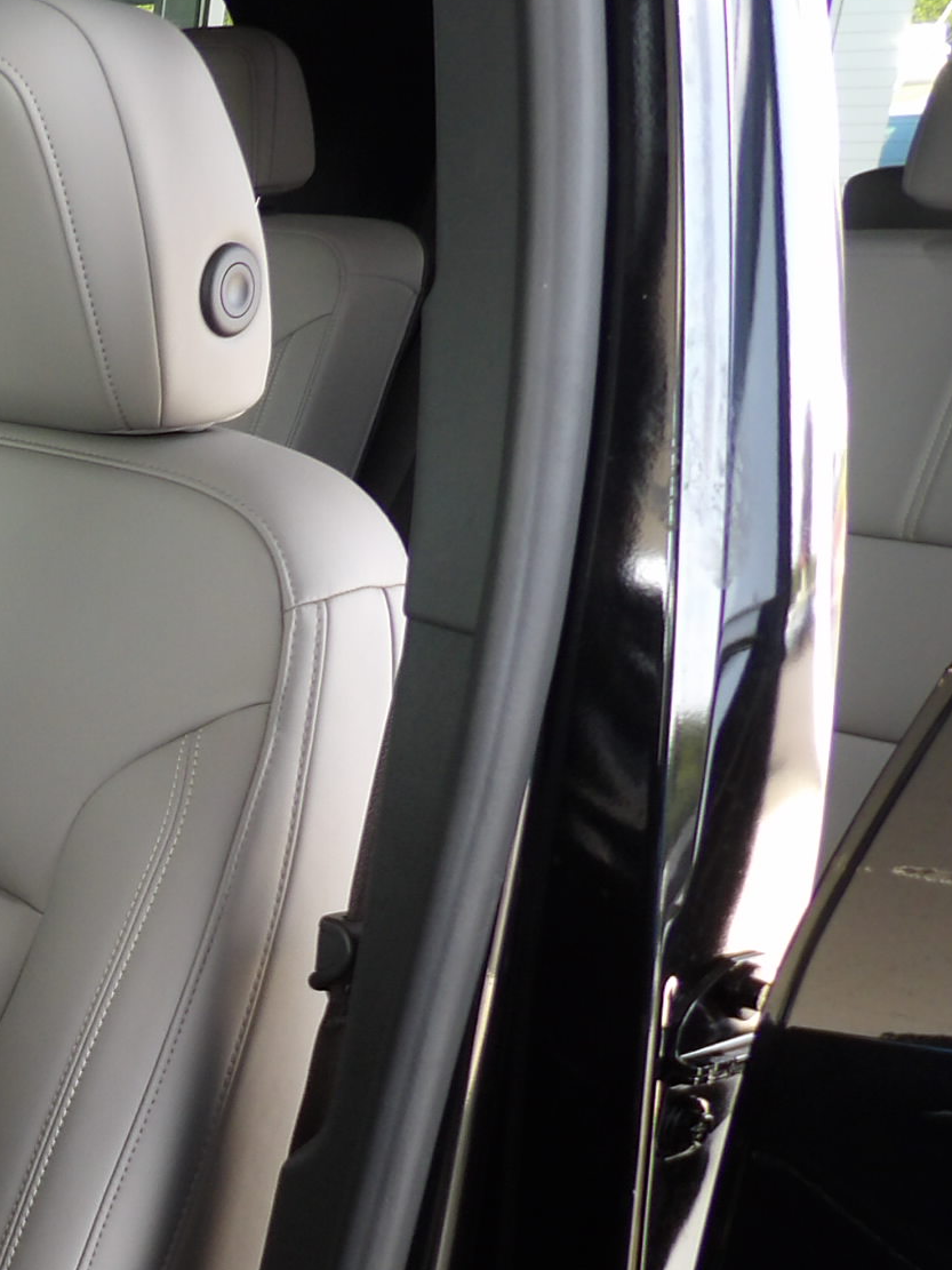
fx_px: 2054
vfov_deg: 33.3
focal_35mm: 56
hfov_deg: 21.7
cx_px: -482
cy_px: 1030
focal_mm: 4.3
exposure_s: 1/36
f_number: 3.2
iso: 100
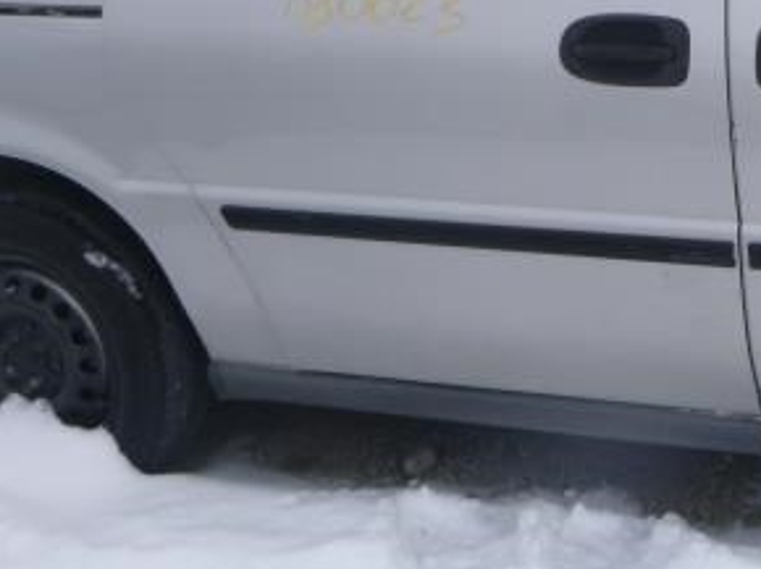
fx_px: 1516
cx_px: 669
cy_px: 26
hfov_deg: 27.3
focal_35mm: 69
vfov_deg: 20.7
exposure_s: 1/800
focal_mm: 4.5
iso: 100
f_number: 3.9
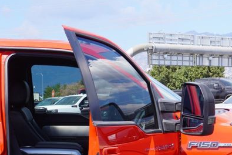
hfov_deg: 18.7
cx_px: 118
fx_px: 703
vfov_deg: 12.3
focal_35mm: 109
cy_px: 180
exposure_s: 1/100
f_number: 8
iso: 100
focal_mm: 28
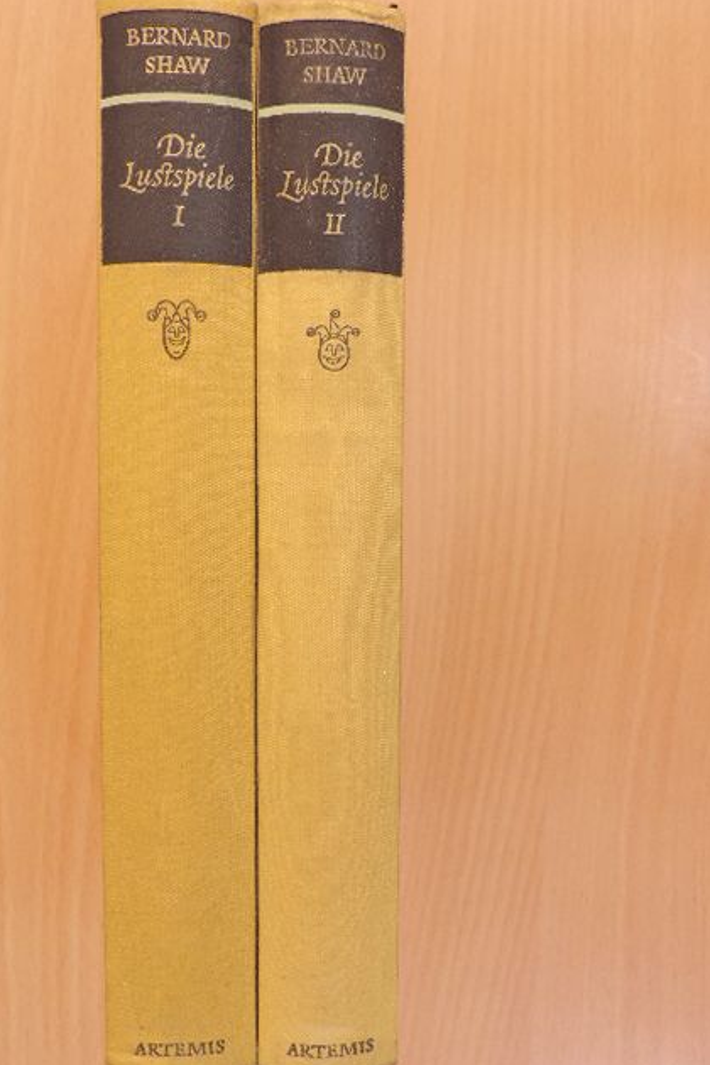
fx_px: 1094
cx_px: 313
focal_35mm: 37
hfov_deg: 35.9
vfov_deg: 51.9
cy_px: 532
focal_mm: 6.2
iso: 400
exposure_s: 1/15
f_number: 4.1
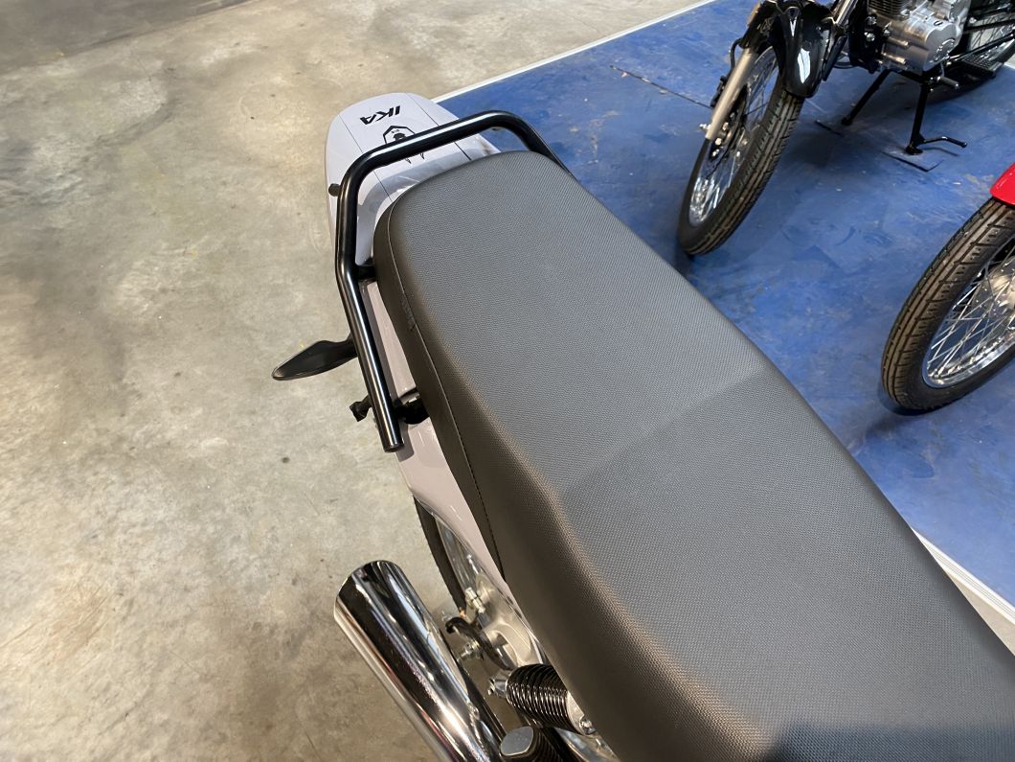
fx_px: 762
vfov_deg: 53.1
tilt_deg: -46.3
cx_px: 508
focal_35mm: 26
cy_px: 381
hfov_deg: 67.3
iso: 125
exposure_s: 1/50
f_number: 1.8
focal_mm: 4.25
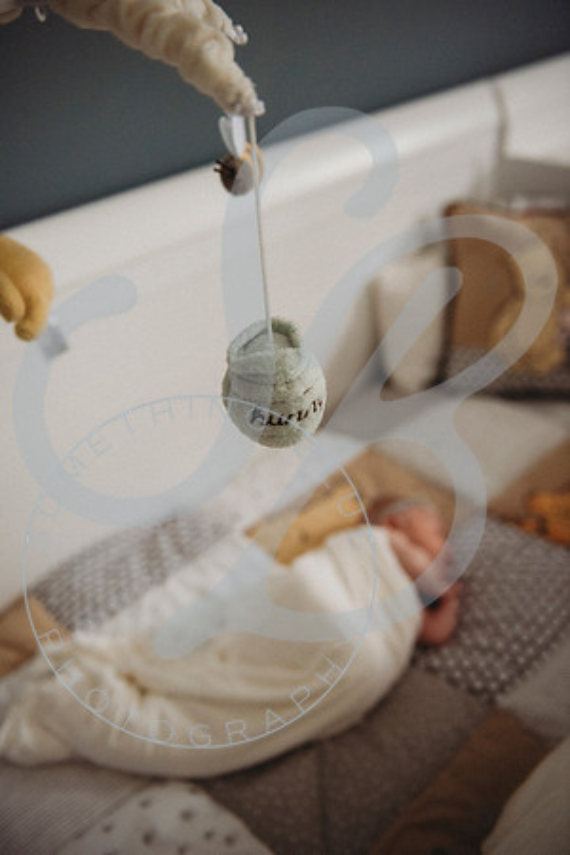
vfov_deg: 58.7
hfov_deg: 41.1
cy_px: 428
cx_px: 285
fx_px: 760
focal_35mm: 32
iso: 3200
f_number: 2.8
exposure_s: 1/125
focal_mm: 32
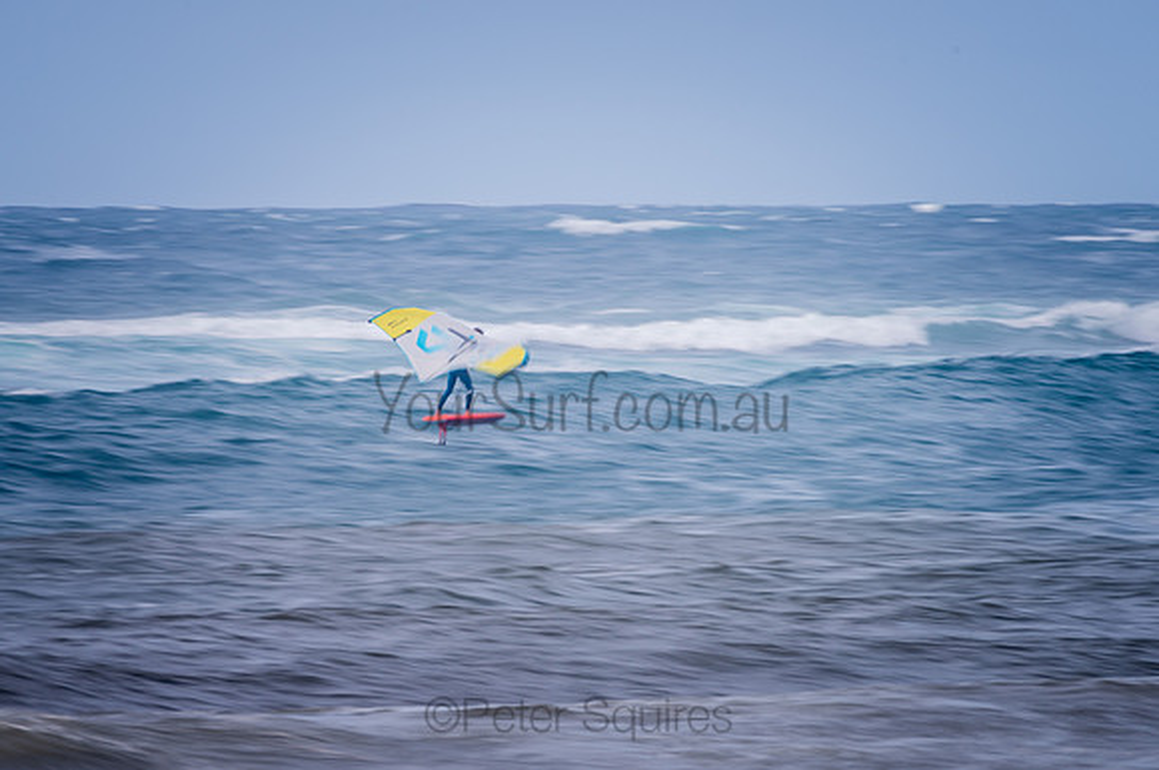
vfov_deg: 2.2
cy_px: 377
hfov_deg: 3.4
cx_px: 559
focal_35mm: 614
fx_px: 19740
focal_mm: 500
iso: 31
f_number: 13
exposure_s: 1/20
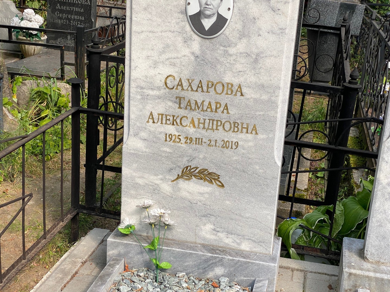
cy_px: 146
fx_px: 586
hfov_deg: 36.8
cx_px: 195
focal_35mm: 52
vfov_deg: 28.0
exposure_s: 1/291
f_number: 2
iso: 20
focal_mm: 6
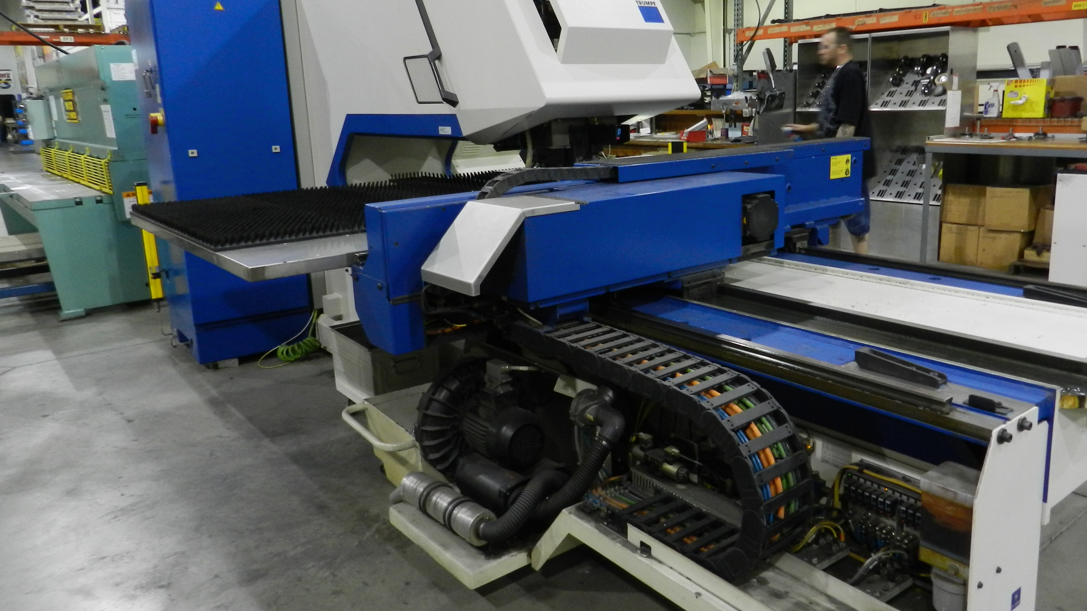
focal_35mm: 28
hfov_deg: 67.7
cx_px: 604
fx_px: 807
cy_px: 265
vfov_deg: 41.4
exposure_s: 1/20
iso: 400
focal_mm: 4
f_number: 3.4
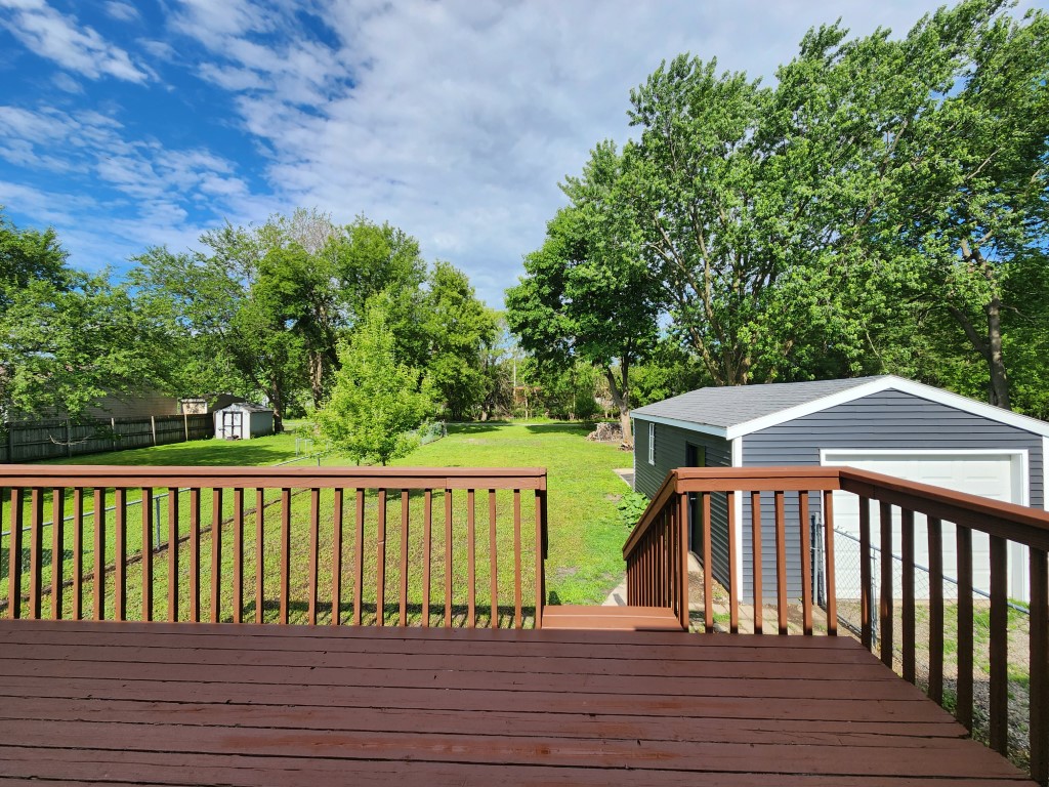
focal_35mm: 13
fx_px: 394
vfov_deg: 89.9
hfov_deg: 106.2
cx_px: 524
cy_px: 394
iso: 50
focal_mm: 2.2
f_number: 2.2
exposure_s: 1/1770
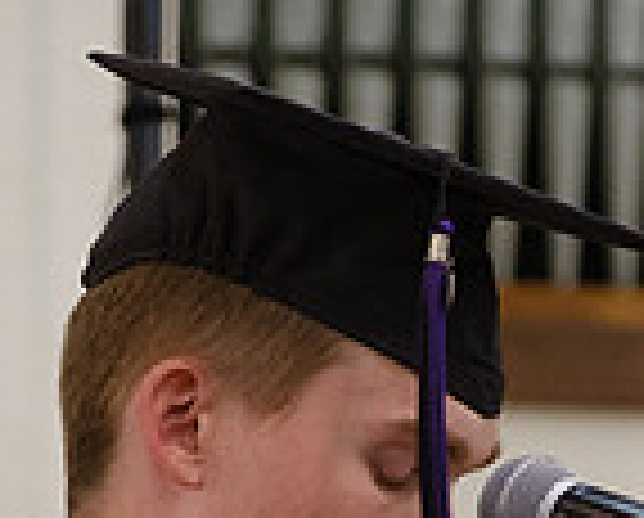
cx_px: 387
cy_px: 940
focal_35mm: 366
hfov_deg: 5.3
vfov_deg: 4.2
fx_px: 6990
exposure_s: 1/60
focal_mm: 55
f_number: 2.8
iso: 1600
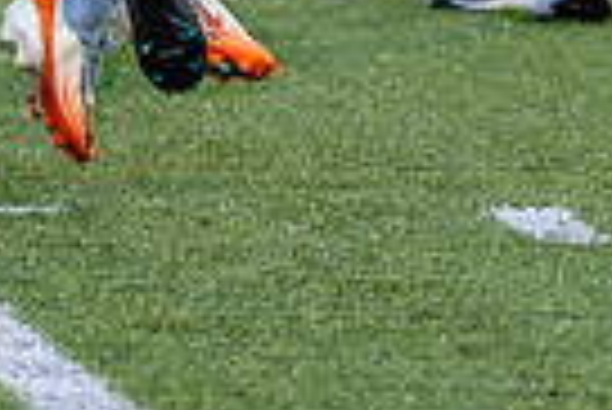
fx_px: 14618
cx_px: 108
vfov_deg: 1.6
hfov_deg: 2.4
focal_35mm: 859
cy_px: -607
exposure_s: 1/1000
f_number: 2.8
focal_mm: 125
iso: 800
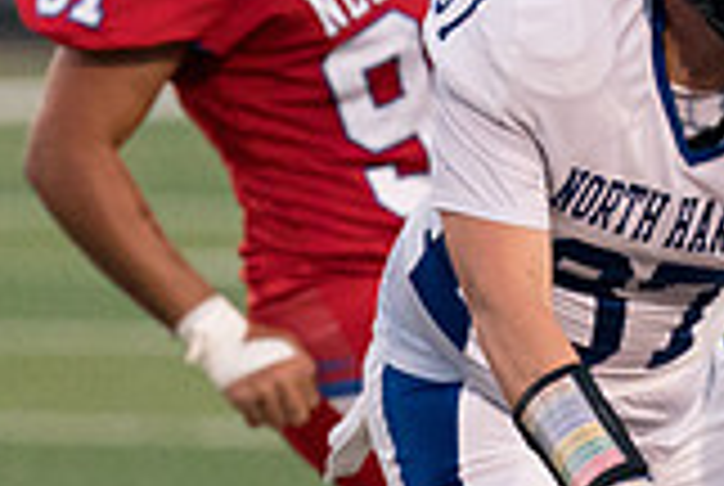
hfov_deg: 2.1
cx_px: 184
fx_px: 19785
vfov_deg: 1.4
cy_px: 646
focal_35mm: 982
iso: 4000
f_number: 2.8
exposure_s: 1/2000
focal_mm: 200
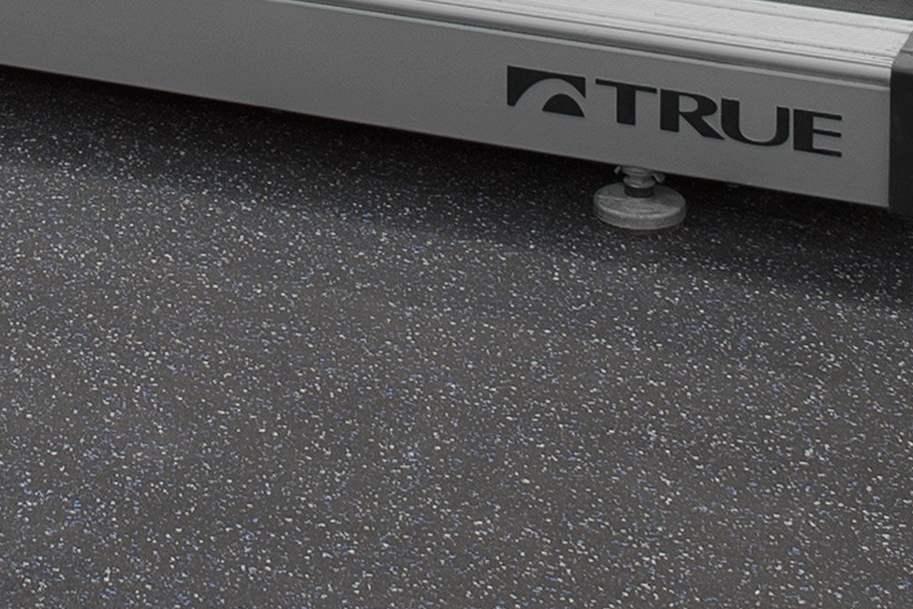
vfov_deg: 9.2
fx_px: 3474
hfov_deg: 14.7
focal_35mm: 137
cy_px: -739
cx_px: 17
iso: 50
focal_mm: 24
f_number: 11
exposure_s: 6
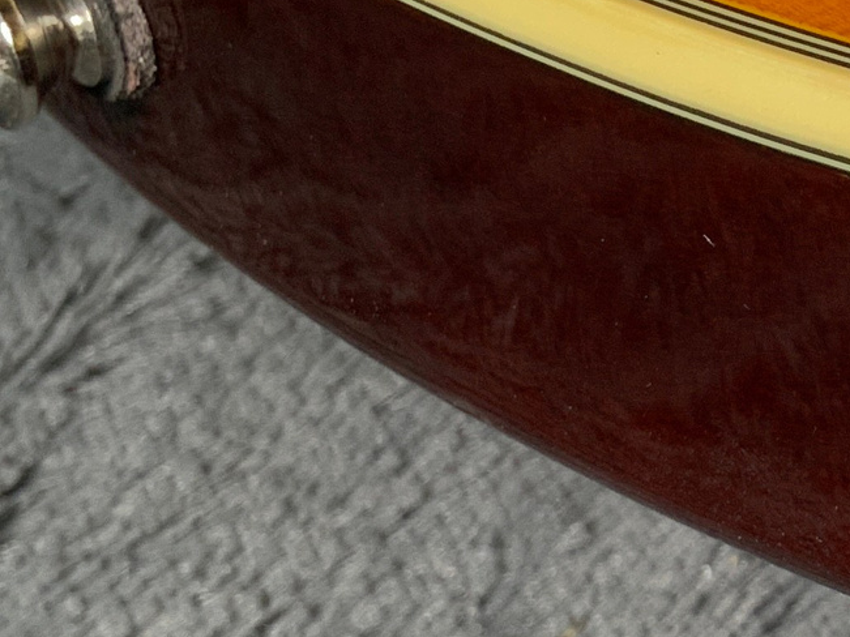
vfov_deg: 13.0
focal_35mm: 114
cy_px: 338
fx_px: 2799
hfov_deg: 16.0
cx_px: 1233
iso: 40
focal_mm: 3
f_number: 1.8
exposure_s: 1/104
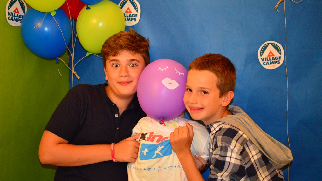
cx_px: 160
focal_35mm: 56
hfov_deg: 37.5
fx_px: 474
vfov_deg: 21.6
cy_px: 86
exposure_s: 1/200
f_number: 1.8
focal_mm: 35
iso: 2200
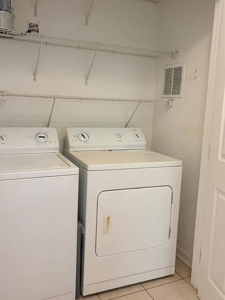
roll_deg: -3.2
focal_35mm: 31
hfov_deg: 45.4
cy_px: 136
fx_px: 269
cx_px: 111
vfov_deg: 58.3
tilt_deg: -5.7
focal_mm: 5.96
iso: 160
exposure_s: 1/60
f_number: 1.6
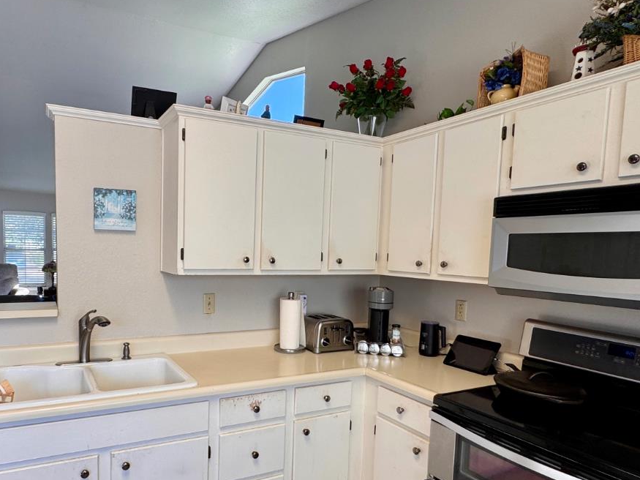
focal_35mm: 24
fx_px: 444
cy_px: 285
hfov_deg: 70.5
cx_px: 241
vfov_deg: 56.4
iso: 50
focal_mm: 2.22
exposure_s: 1/120
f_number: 2.2
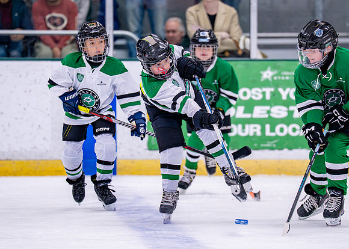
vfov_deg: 4.6
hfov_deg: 6.4
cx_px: 194
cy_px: 112
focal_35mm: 314
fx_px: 3113
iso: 2500
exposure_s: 1/1250
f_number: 2.8
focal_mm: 200
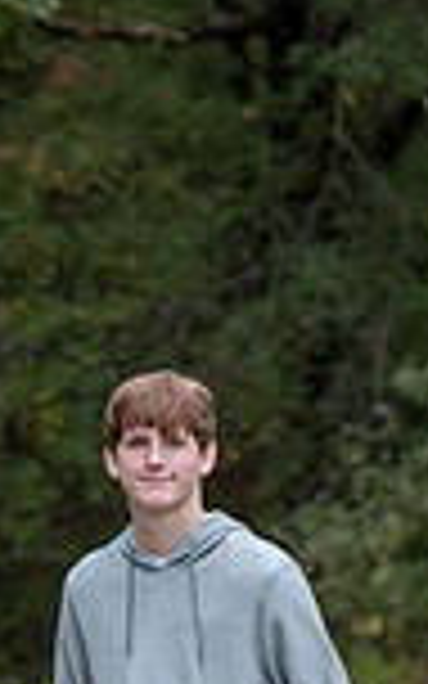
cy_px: 824
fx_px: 11235
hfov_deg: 2.2
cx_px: 198
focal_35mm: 602
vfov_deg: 3.5
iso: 800
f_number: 7.1
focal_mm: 200
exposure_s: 1/400
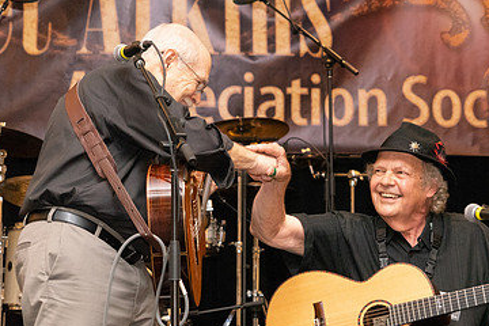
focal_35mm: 137
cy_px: 183
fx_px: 1861
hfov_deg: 15.0
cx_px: 289
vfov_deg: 10.0
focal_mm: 85
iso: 6400
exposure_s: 1/200
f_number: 6.3
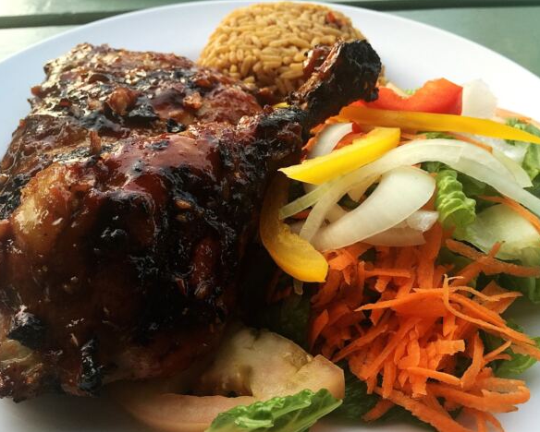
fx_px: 496
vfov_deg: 47.2
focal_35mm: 31
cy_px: 221
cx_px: 278
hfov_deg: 57.1
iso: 32
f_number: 2.2
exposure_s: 1/30
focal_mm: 4.15
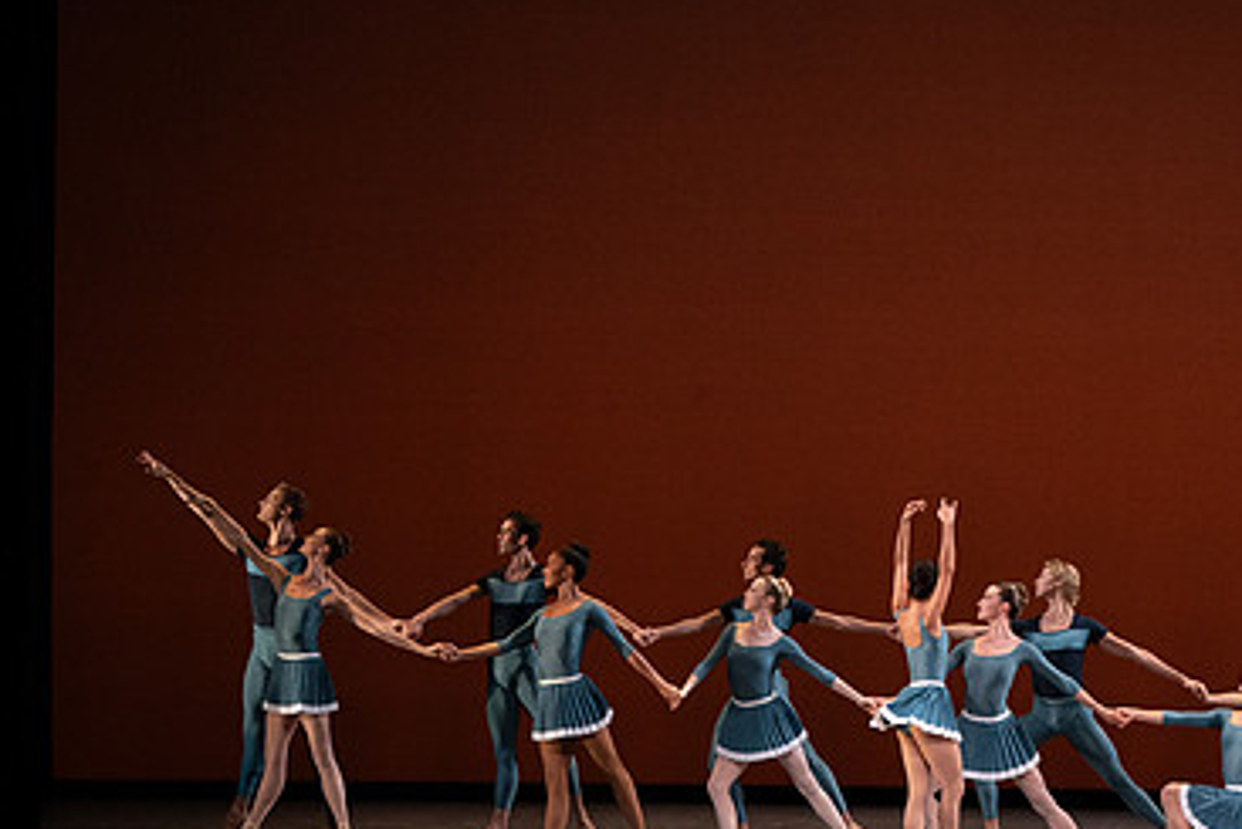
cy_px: 367
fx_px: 7696
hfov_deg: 9.2
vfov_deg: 6.2
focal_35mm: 223
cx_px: 910
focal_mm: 141
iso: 5000
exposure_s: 1/400
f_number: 9
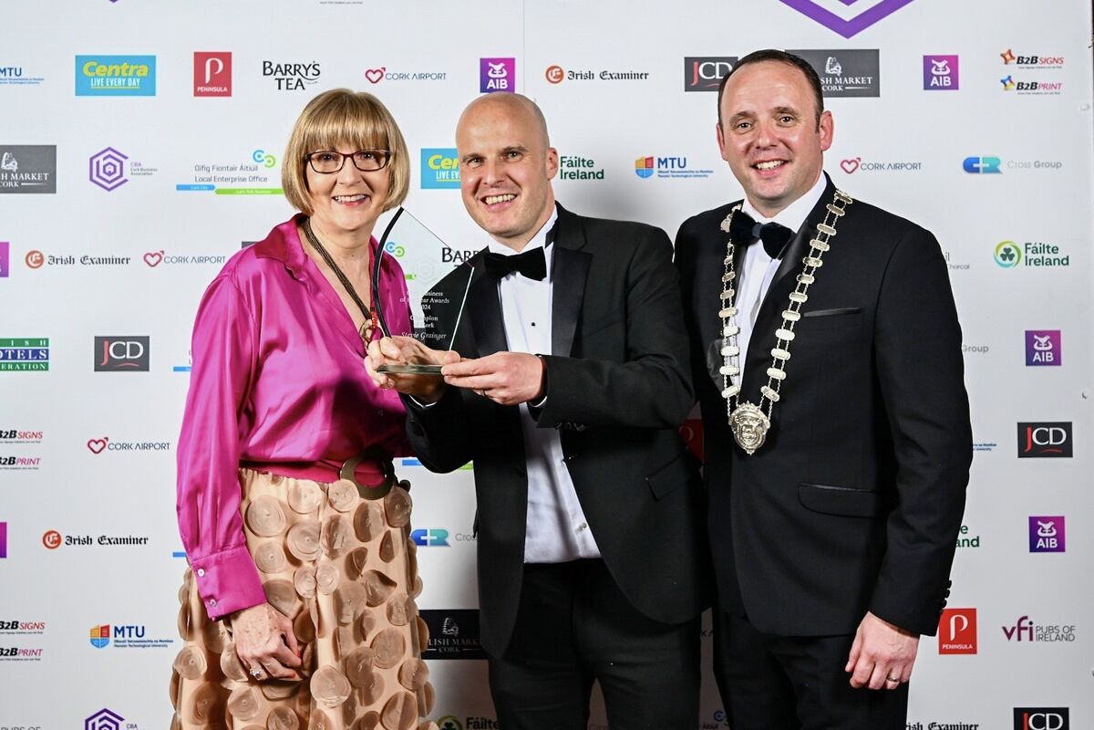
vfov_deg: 43.6
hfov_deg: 61.9
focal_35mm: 30
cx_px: 547
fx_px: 912
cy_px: 365
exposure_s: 1/80
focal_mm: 30
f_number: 6.3
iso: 200
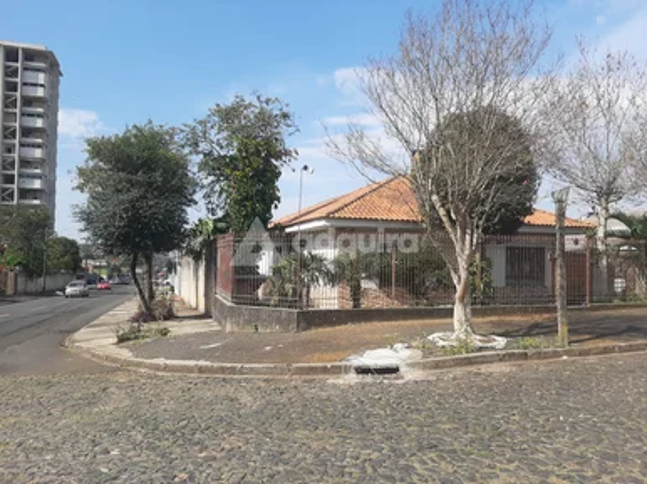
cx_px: 324
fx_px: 486
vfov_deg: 53.0
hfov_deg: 67.3
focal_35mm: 26
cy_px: 242
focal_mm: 3.93
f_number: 1.7
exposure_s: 1/1965
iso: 40
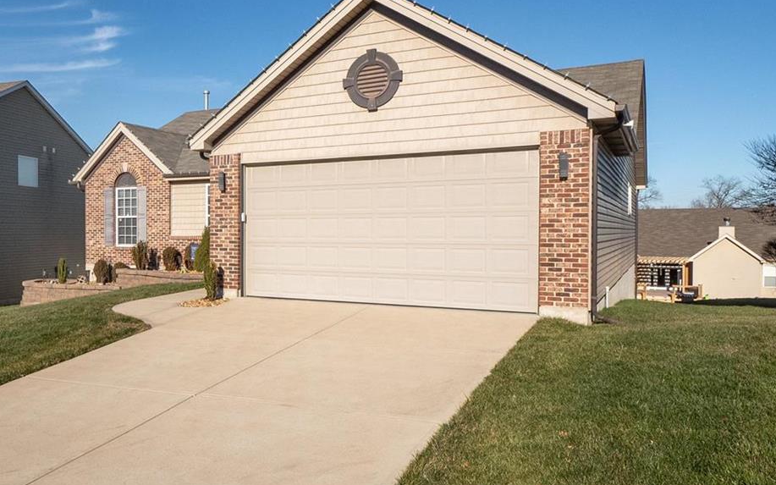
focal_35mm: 32
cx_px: 230
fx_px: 677
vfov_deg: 39.4
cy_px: 230
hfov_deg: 57.7
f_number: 8
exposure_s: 1/1600
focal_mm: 9
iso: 400
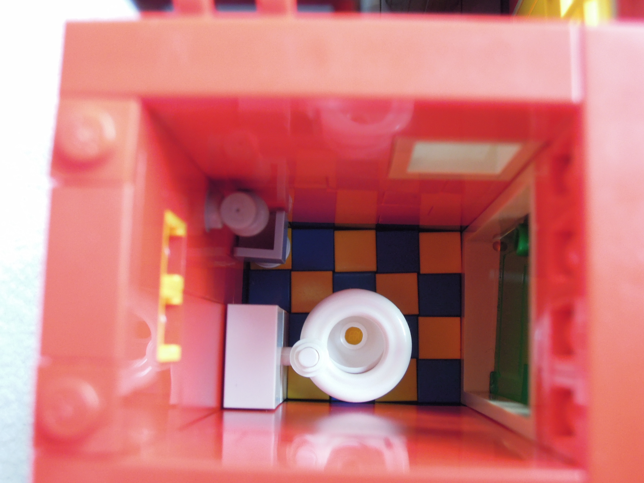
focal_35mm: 45
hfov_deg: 42.1
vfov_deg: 32.2
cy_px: 242
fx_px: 837
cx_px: 322
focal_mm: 8.1
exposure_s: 1/13
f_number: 3.5
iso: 560
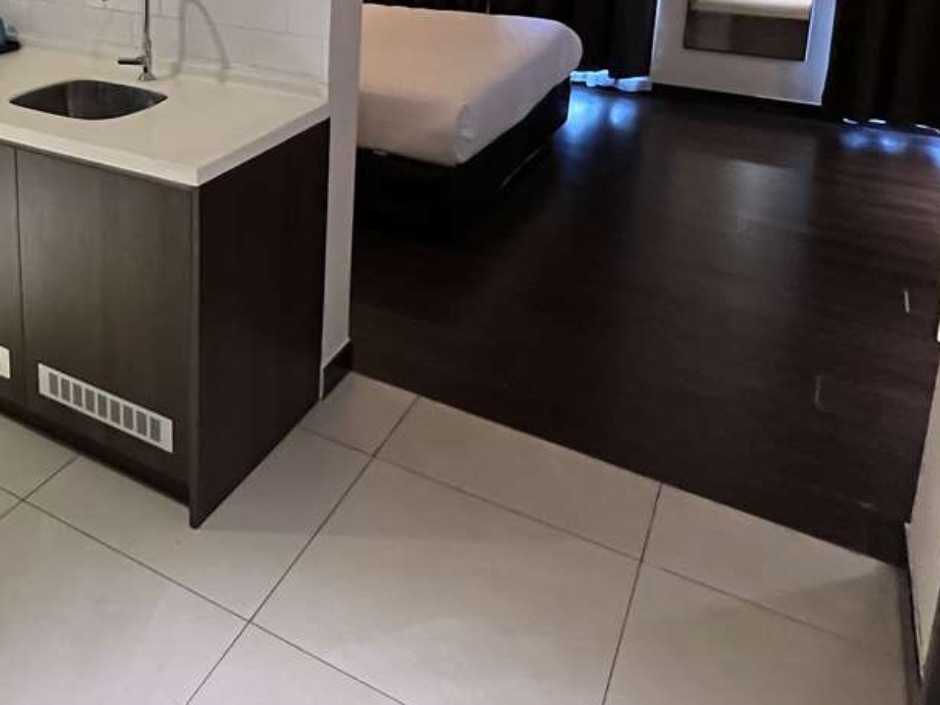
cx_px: 191
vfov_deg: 40.0
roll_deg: +0.1
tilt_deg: -11.7
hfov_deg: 53.2
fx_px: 869
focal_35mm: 32
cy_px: 36
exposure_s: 1/50
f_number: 1.8
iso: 800
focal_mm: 1.57
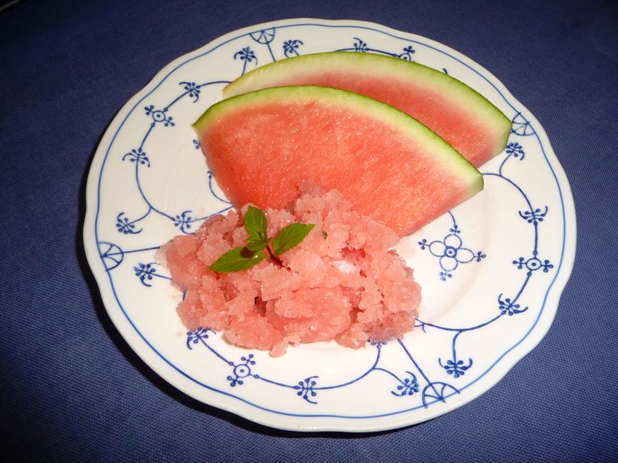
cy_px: 232
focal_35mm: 29
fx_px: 518
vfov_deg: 48.2
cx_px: 317
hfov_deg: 61.7
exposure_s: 1/30
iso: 100
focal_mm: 4.7
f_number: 3.3
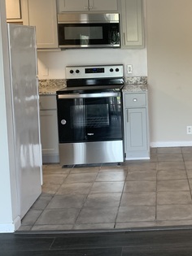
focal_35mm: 55
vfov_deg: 34.5
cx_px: 161
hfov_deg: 25.9
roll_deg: +1.6
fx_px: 407
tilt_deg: -4.4
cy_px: 75
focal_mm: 4.25
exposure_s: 1/60
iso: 80
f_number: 1.8
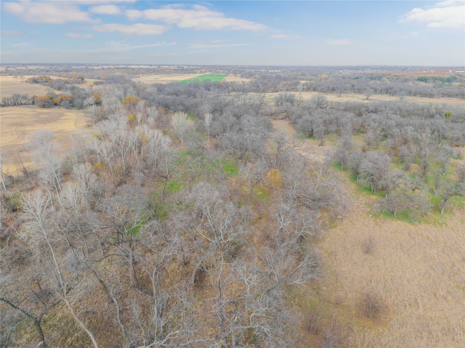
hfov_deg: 71.6
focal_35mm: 24
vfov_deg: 56.8
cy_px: 174
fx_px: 322
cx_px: 232
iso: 200
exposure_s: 1/2500
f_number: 1.8
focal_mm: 8.67
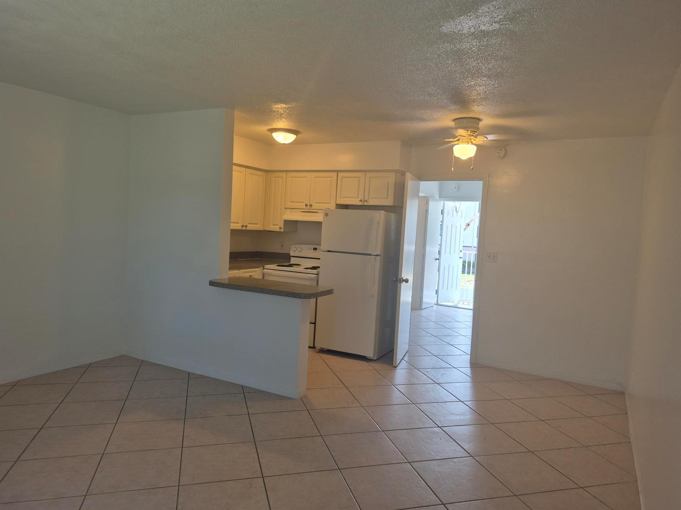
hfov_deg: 73.9
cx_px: 340
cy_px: 255
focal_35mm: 23
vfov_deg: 58.9
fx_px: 452
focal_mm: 5.4
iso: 32
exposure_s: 1/120
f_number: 1.8
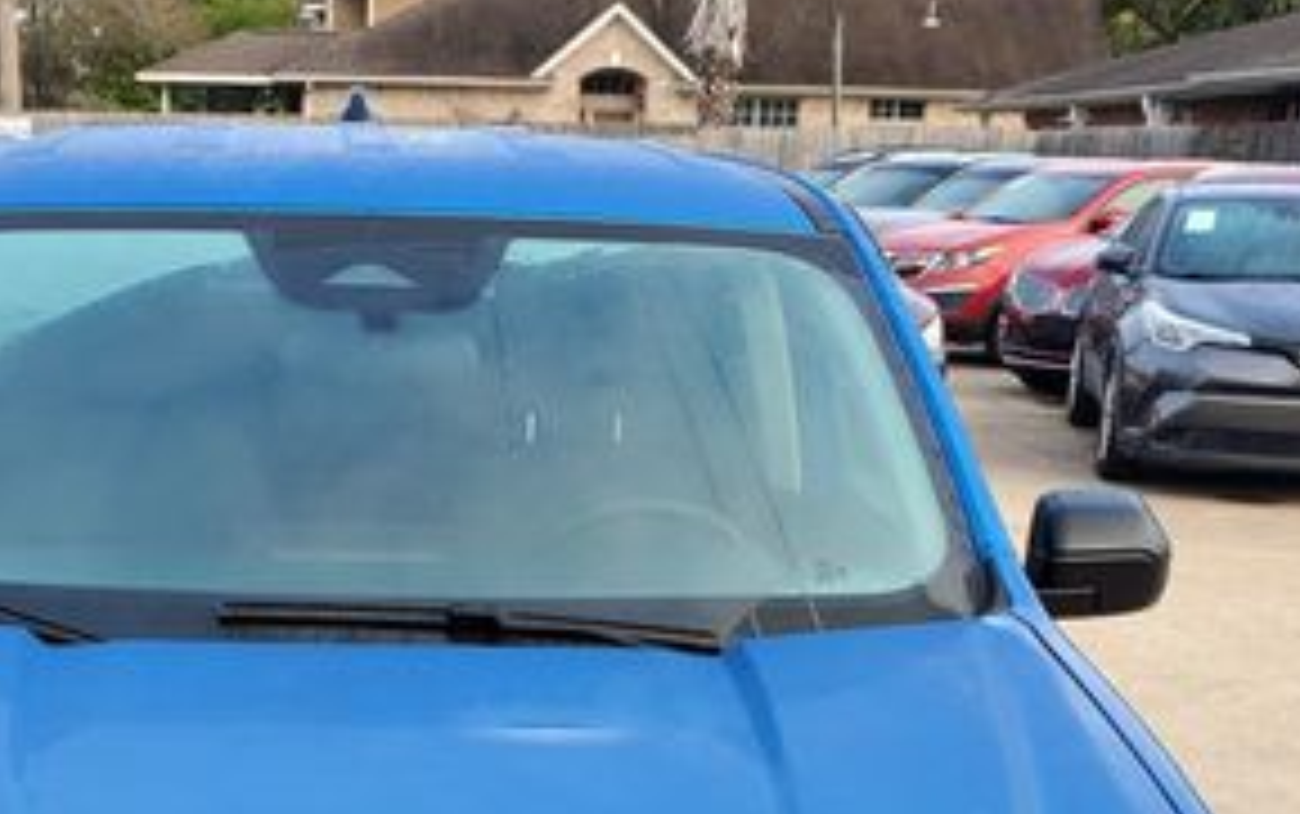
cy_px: 1034
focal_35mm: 61
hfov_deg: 32.9
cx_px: 351
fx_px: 2162
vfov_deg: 19.7
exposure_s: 1/162
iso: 50
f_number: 2.4
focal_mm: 4.3
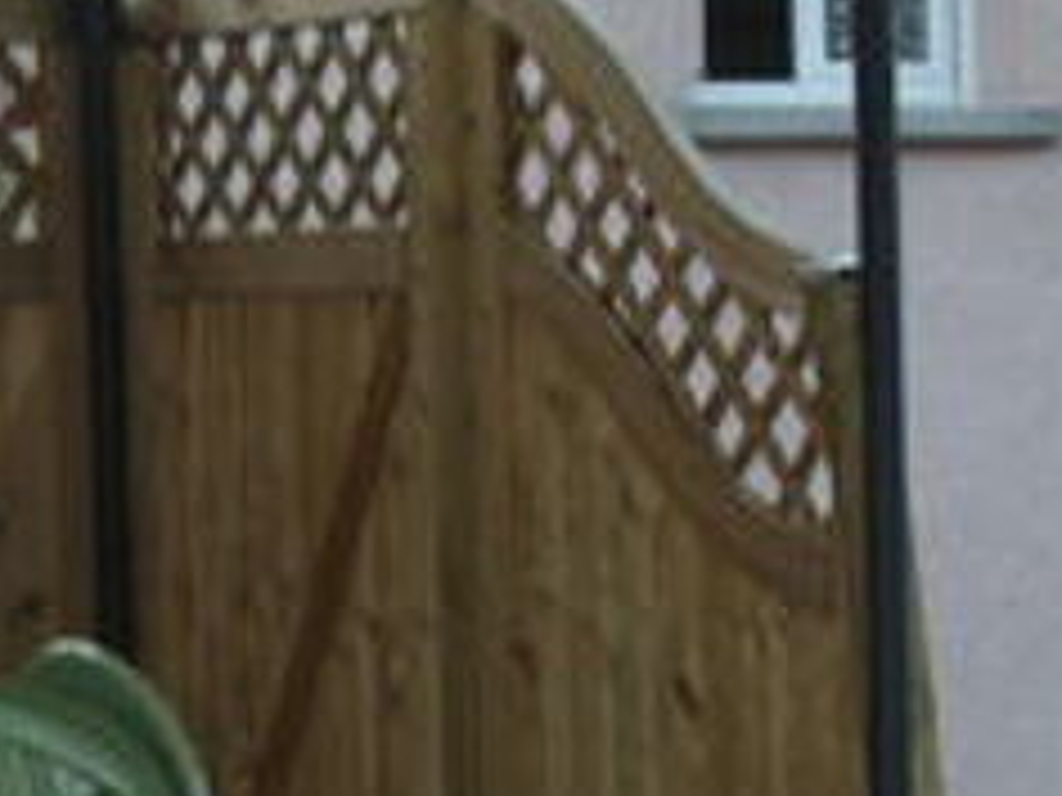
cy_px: 675
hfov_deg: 8.3
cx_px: -22
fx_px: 7271
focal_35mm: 237
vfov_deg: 6.3
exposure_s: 1/42
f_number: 3.1
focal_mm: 9.3
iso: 100
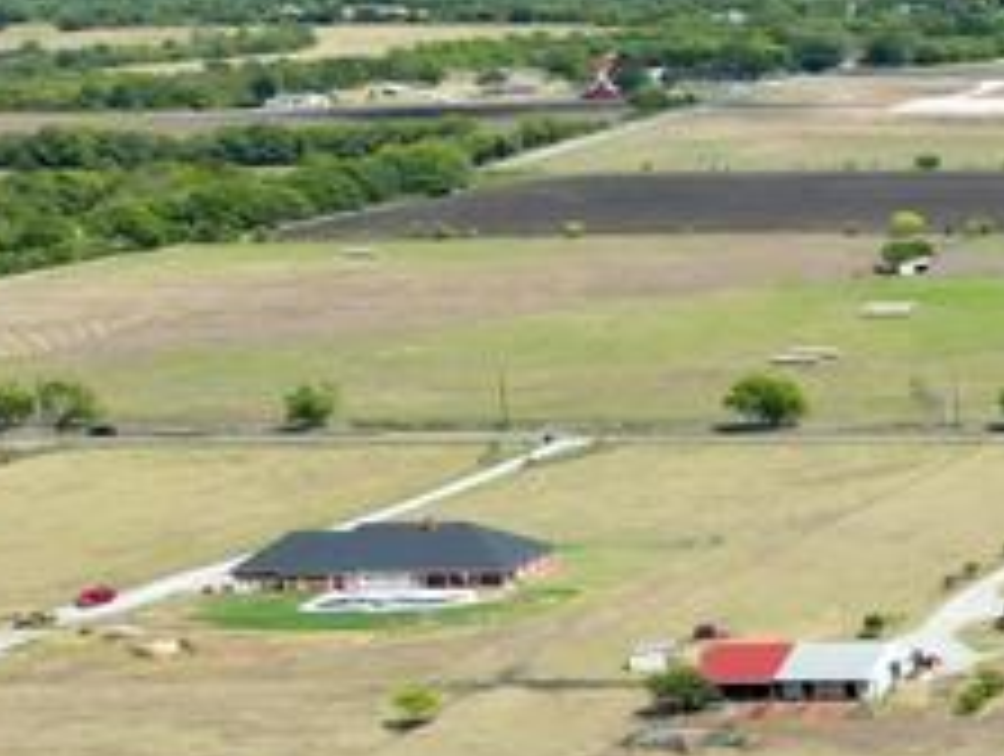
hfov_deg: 14.1
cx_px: 2170
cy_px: 819
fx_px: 3196
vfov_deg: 13.3
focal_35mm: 110
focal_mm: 6.72
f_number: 1.7
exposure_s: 1/2500
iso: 120
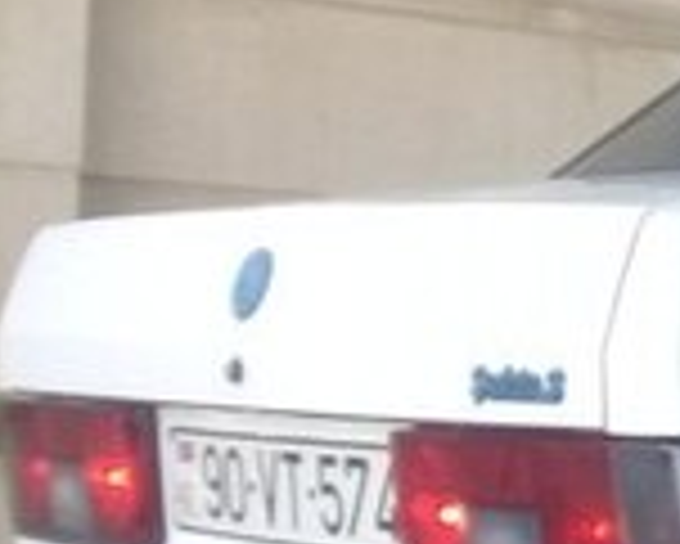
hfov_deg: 12.4
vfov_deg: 11.7
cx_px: 1477
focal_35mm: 132
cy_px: 357
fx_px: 2658
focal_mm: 3.3
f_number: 2.2
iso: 50
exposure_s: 1/100
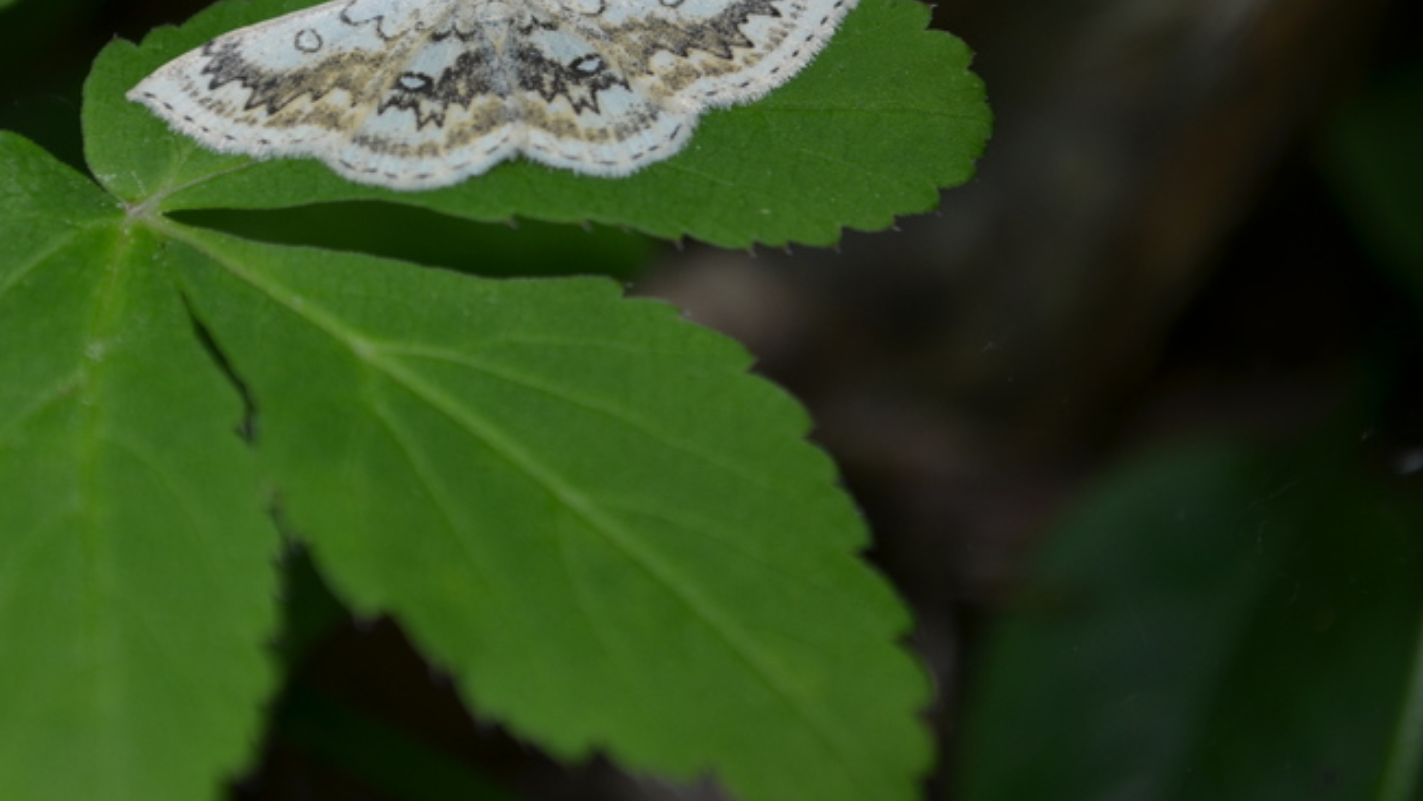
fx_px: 4822
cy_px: 140
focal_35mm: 128
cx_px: 509
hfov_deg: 16.8
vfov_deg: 9.5
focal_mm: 55
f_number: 5.6
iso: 200
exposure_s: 1/30
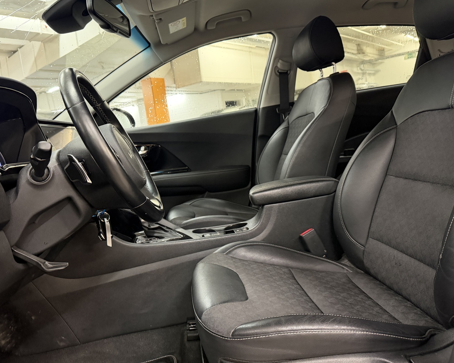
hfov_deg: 66.0
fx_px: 349
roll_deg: +7.0
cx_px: 216
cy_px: 178
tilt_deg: -7.9
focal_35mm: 26
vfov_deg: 54.9
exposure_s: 1/33
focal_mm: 6.76
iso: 640
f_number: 1.78
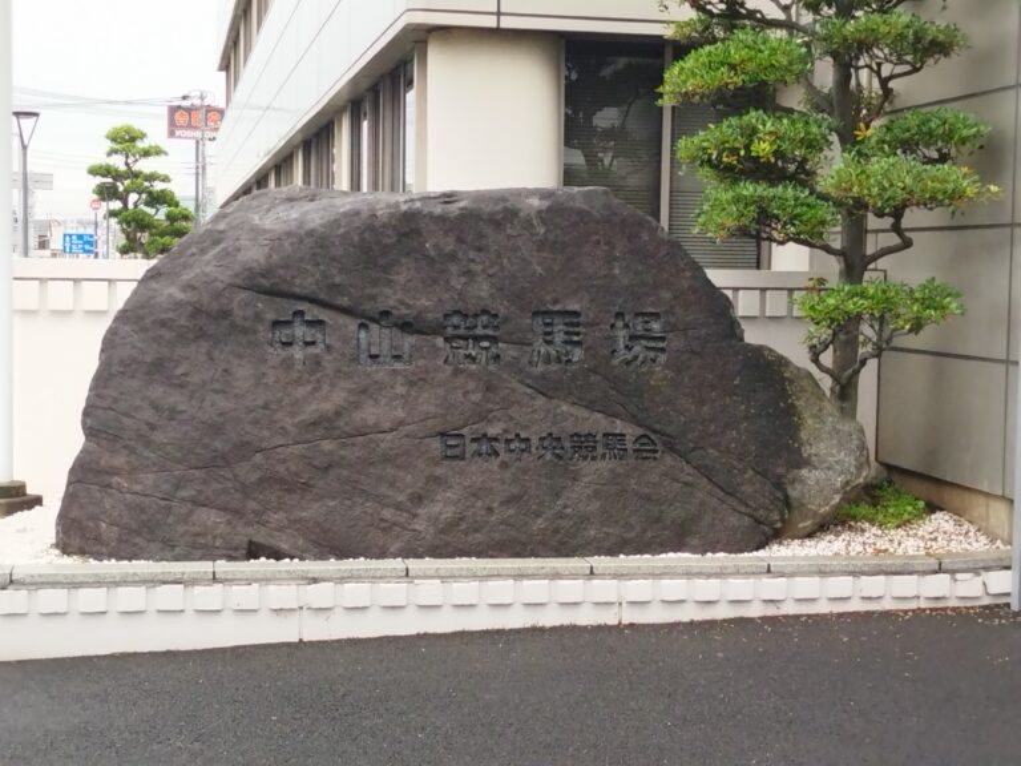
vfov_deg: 51.4
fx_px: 796
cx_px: 510
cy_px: 383
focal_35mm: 27
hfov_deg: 65.3
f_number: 1.79
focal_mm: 4.7
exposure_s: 1/1042
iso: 50
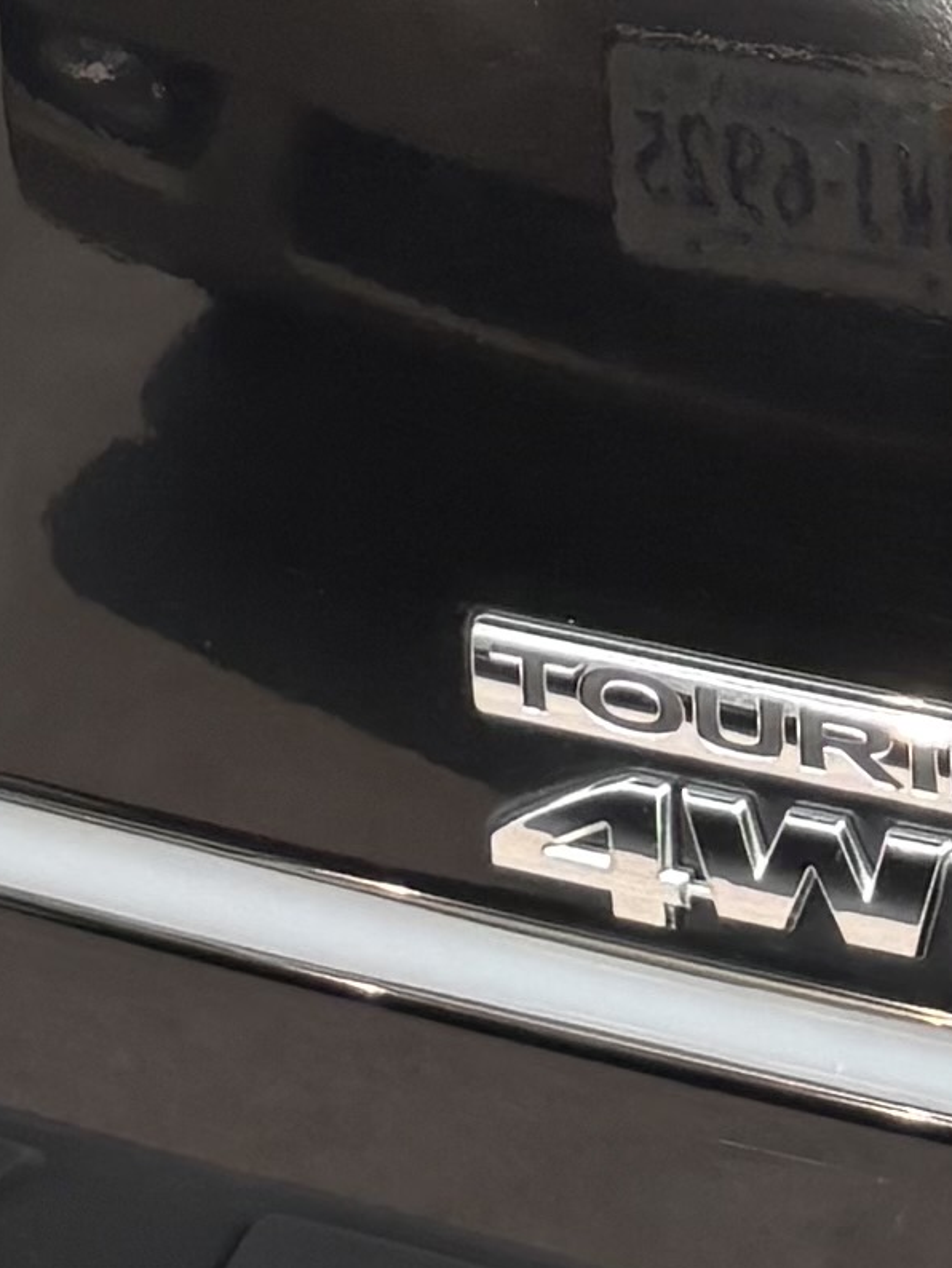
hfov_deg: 7.9
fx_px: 6853
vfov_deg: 10.2
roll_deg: +0.5
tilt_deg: -10.7
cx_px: 434
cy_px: -600
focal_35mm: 187
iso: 64
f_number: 1.6
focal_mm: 5.96
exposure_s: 1/571
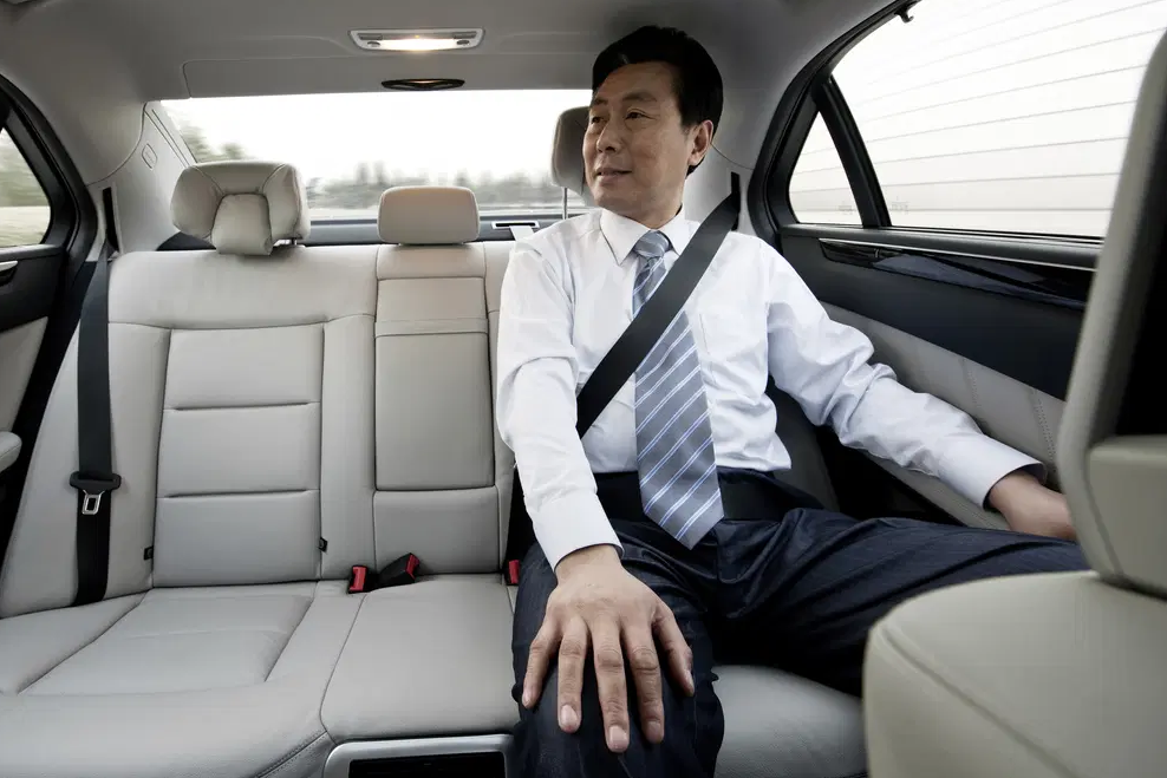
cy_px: 328
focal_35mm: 17
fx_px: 551
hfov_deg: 92.2
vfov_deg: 70.0
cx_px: 476
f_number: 6.3
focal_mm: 14
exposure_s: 1/4
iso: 100
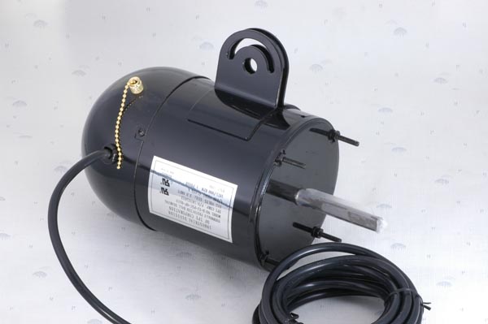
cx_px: 244
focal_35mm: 158
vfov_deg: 8.7
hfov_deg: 13.1
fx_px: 2133
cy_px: 162
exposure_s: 1/125
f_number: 22
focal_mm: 105
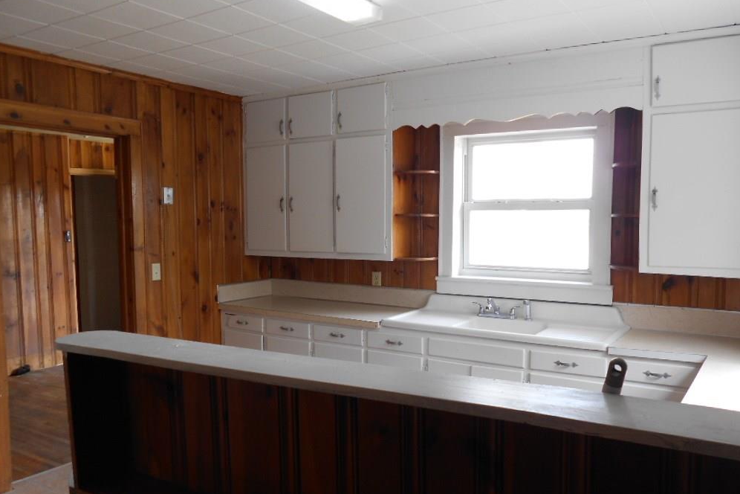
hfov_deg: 60.3
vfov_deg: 42.2
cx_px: 374
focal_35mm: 31
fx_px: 637
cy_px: 278
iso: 80
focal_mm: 5.1
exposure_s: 1/30
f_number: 3.4
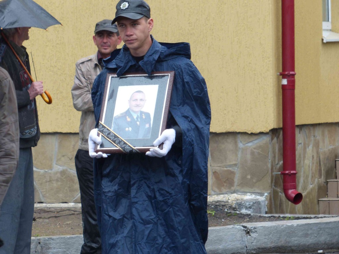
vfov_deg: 3.7
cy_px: 127
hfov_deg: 5.0
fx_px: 3907
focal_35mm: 399
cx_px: 170
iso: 100
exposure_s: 1/160
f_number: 4
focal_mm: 71.8
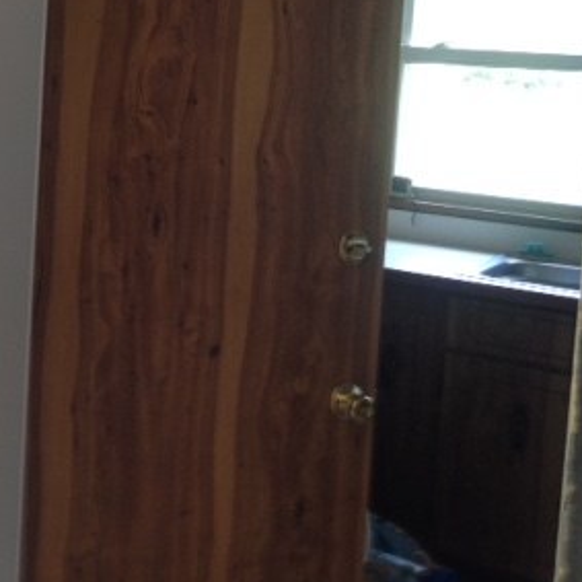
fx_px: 1332
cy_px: 105
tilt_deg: -7.1
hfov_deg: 23.1
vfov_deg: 24.2
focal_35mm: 70
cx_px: -66
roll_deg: -0.5
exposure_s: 1/20
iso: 100
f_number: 2.4
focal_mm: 4.28
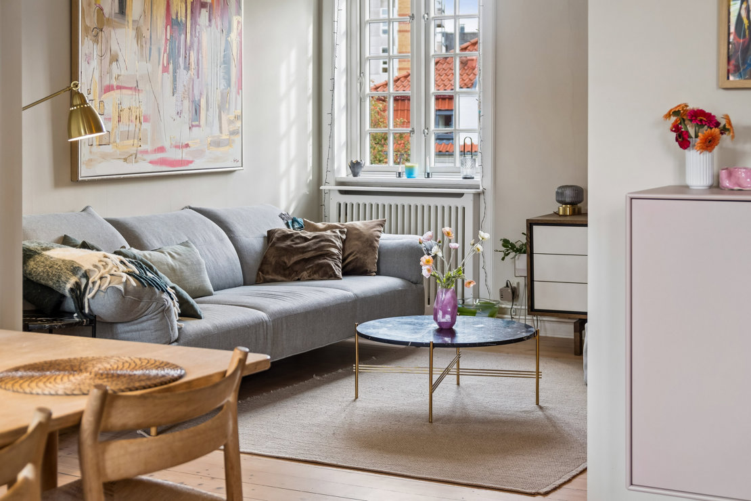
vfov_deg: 24.4
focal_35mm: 56
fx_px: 1158
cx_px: 376
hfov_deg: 35.9
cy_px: 250
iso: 200
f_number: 4
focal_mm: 37
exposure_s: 1/40
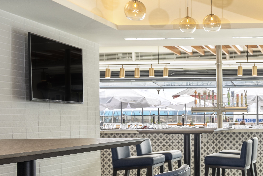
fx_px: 505
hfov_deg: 26.7
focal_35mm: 69
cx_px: 292
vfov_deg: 19.5
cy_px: 142
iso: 100
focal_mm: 30.5
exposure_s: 1/6
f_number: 8
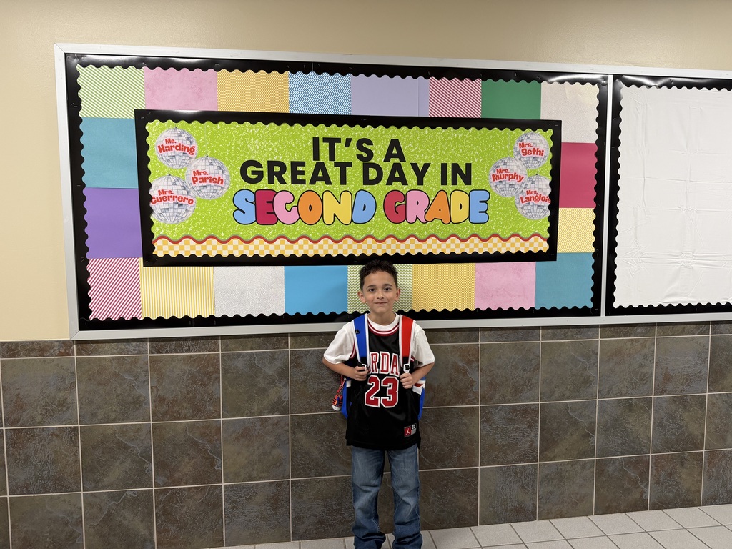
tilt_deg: -5.4
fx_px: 508
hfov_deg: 71.6
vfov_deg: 56.8
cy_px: 274
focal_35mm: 24
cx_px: 366
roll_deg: +0.1
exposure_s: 1/96
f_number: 1.78
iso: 200
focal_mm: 6.76
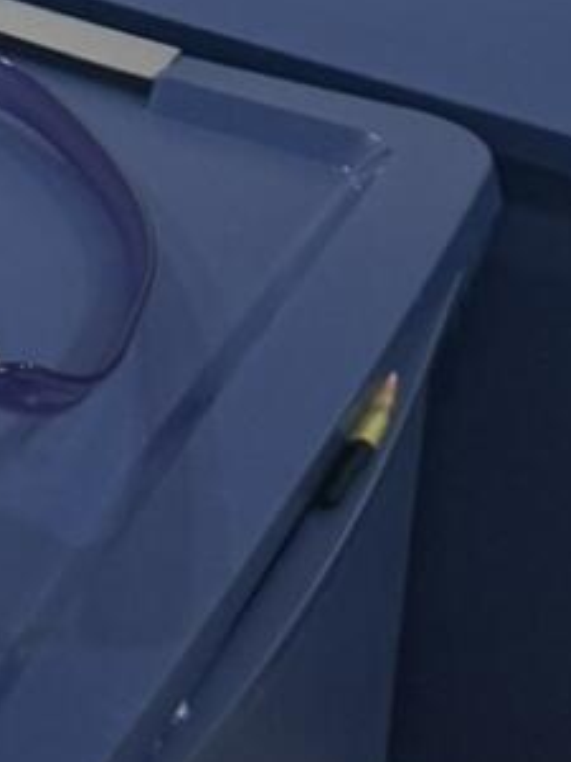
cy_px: -1339
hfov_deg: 7.8
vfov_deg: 10.0
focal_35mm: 160
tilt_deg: -6.4
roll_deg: +2.1
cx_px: -1244
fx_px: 3519
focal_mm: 6.76
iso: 125
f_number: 1.78
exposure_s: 1/60
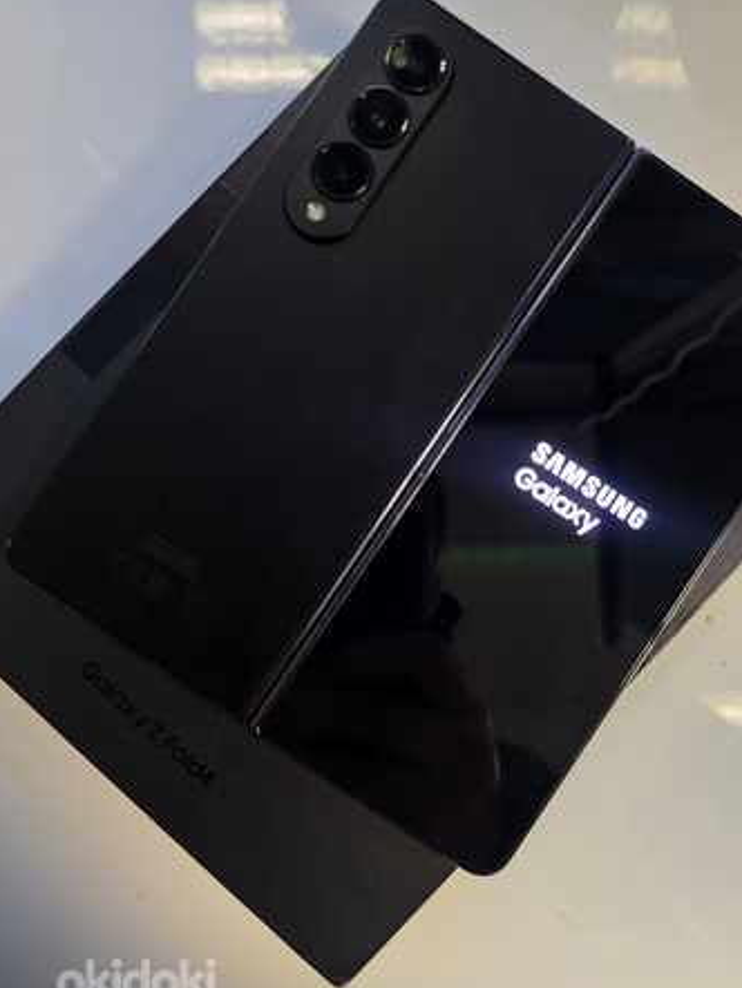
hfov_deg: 53.0
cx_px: 412
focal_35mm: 26
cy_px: 498
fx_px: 742
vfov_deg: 67.3
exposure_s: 1/60.5
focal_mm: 6.3
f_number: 1.7
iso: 400
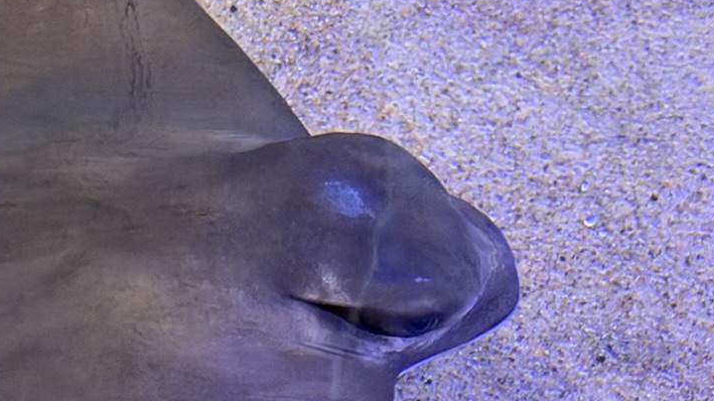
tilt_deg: -52.7
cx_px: 5
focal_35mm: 149
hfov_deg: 14.2
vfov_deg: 8.1
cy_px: 210
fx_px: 2820
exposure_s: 1/37
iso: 320
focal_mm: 6.93
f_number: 1.48
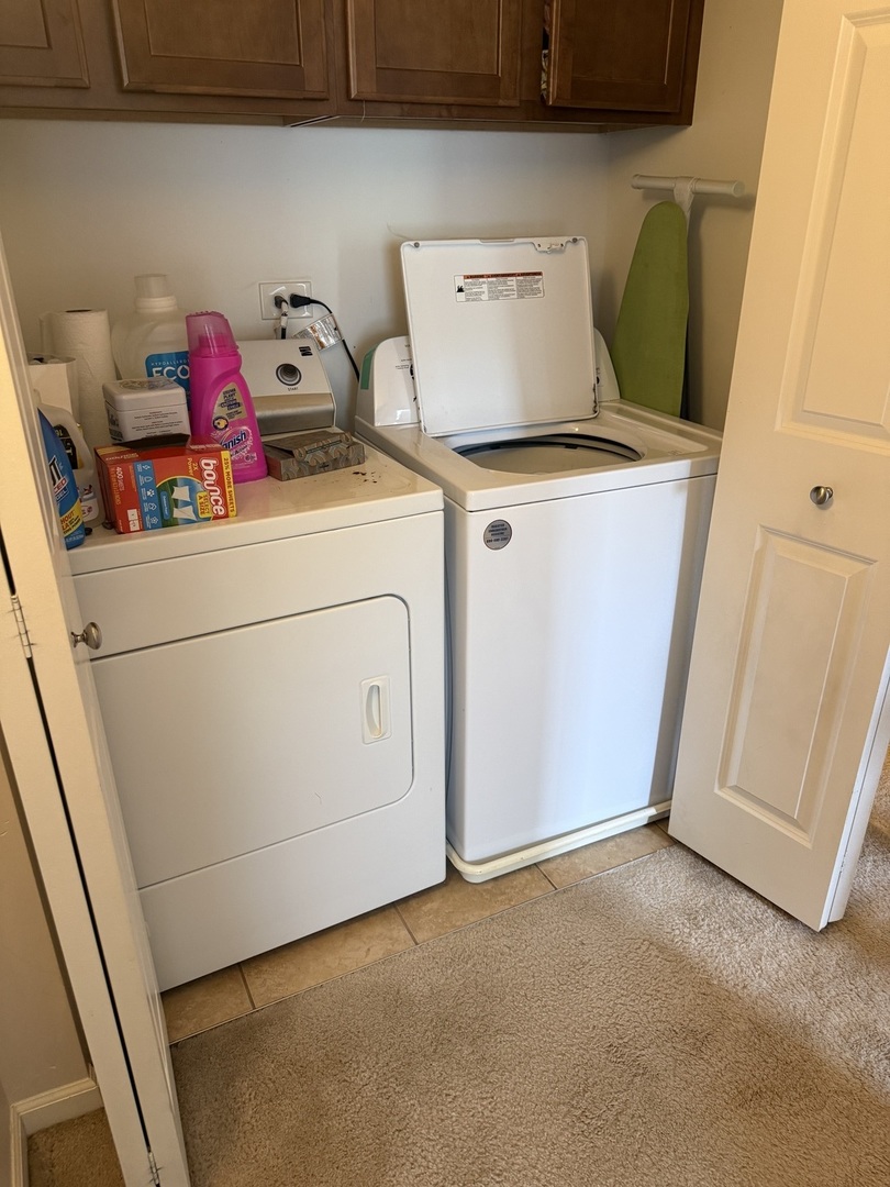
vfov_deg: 71.6
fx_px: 823
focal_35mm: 24
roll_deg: +0.5
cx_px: 445
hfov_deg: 56.8
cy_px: 594
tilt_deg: -23.4
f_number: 1.78
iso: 250
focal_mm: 6.76
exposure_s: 1/60
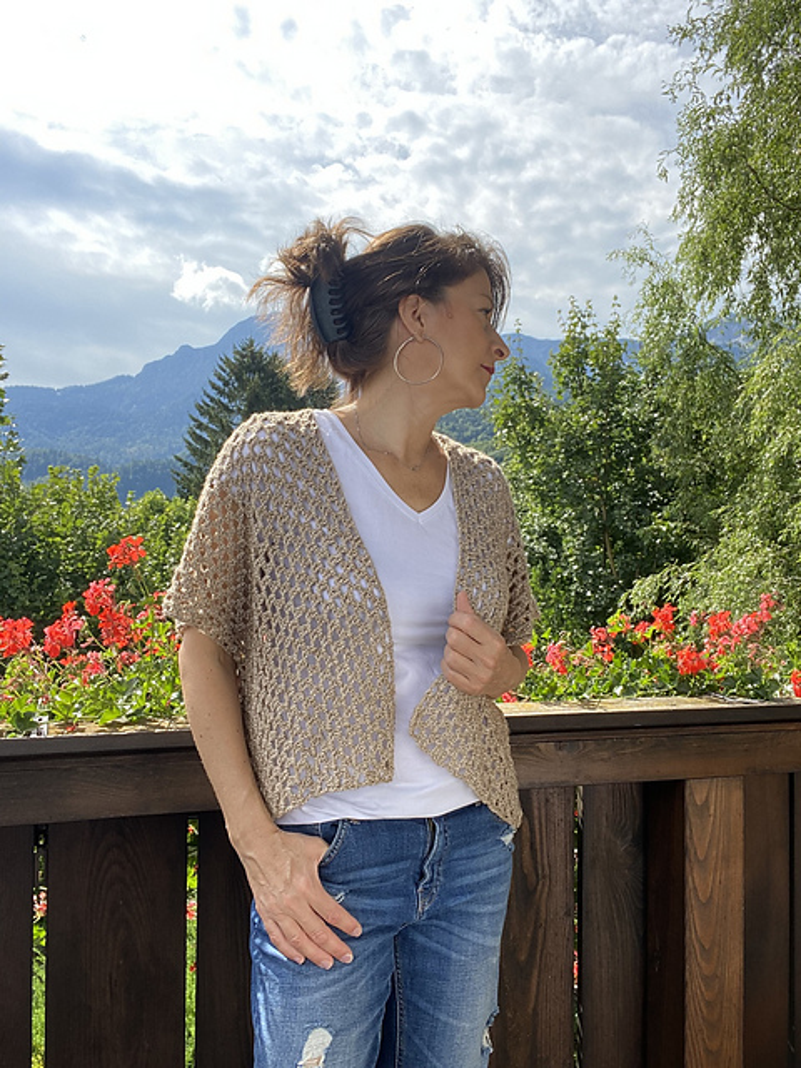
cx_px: 400
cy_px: 534
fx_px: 926
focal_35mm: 30
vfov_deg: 60.0
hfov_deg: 46.8
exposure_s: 1/447
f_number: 2.2
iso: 25
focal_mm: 2.71
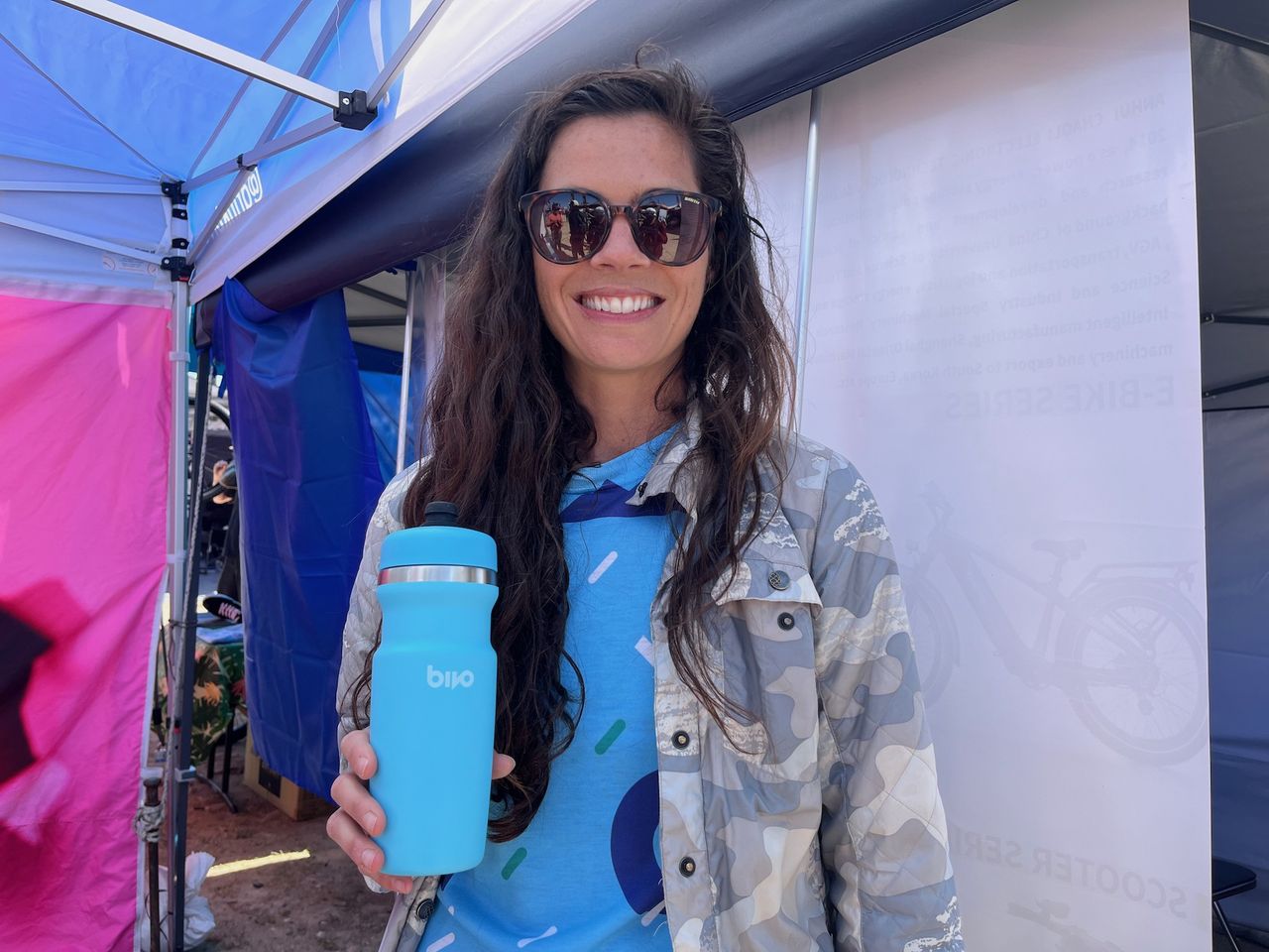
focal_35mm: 26
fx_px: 953
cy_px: 476
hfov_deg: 67.3
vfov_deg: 53.1
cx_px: 634
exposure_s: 1/437
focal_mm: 5.1
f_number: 1.6
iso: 50
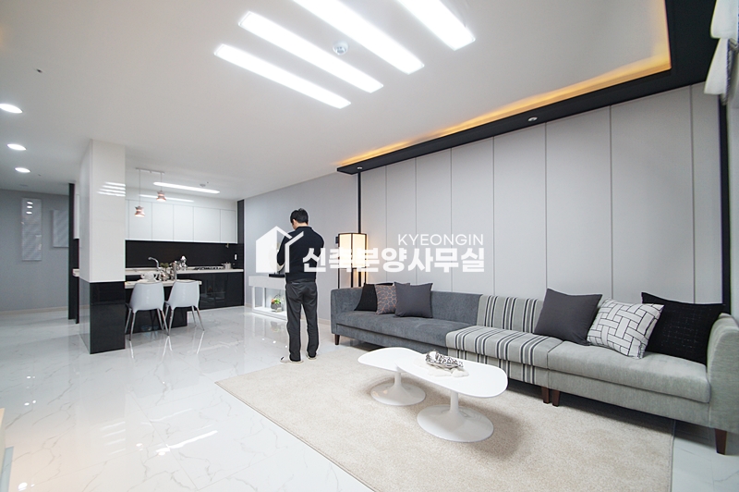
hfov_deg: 100.4
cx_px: 370
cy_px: 246
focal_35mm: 15
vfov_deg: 77.2
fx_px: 308
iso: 400
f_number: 4
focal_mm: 10
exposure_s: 1/60
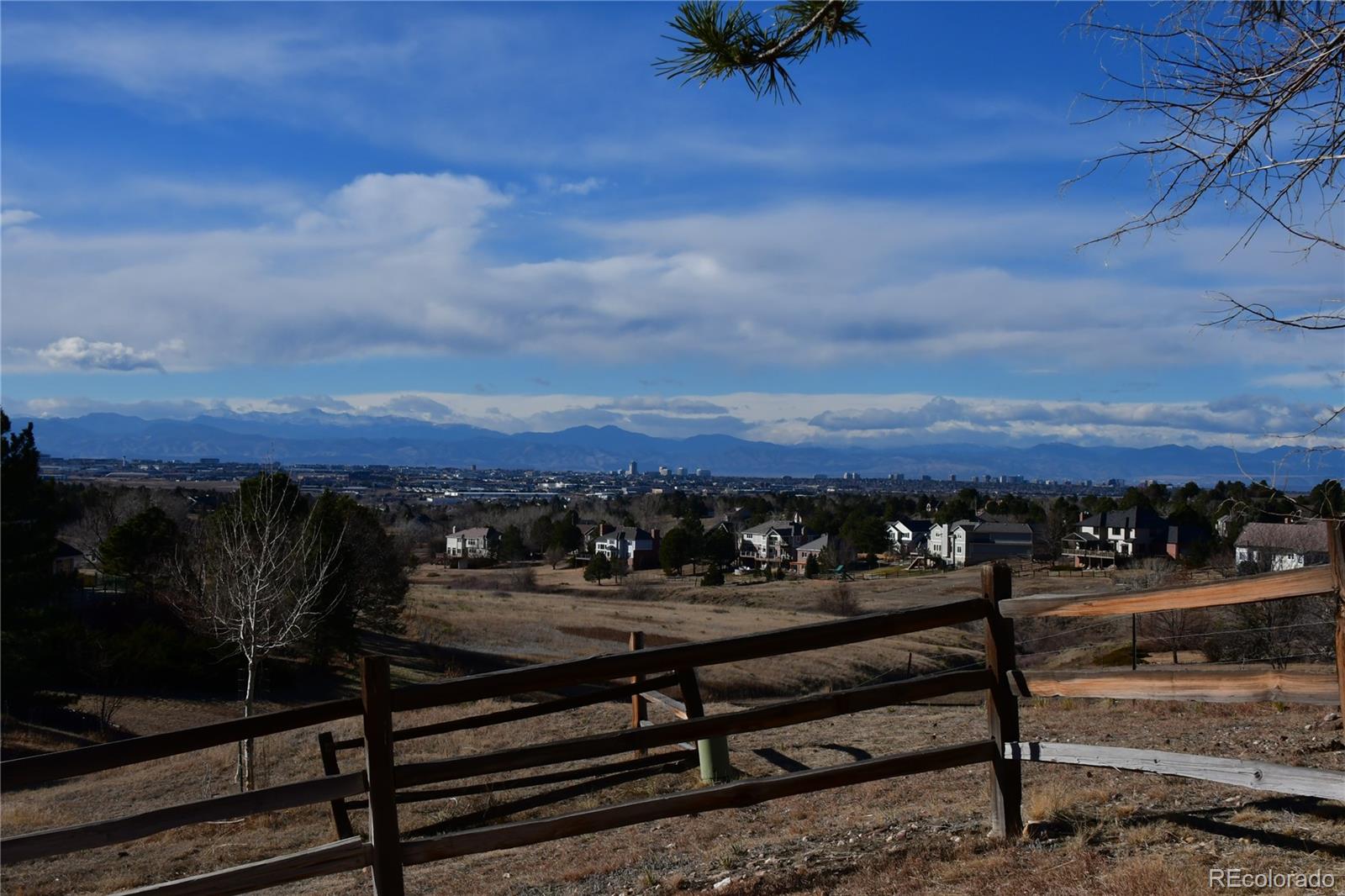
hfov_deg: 41.1
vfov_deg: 28.1
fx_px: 1793
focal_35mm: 48
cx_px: 672
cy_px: 448
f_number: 16
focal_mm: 32
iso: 400
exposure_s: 1/1000
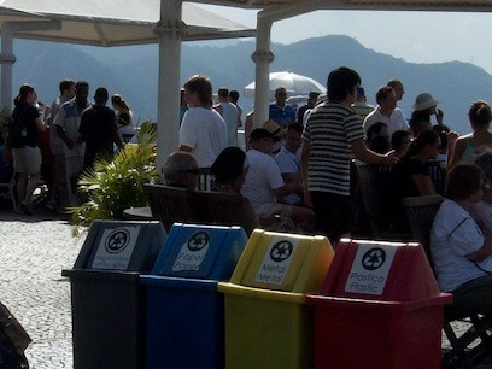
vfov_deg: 11.1
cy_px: 144
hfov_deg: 14.8
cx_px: 174
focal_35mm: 133
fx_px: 1890
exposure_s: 1/394
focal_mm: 8.8
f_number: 7
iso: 64
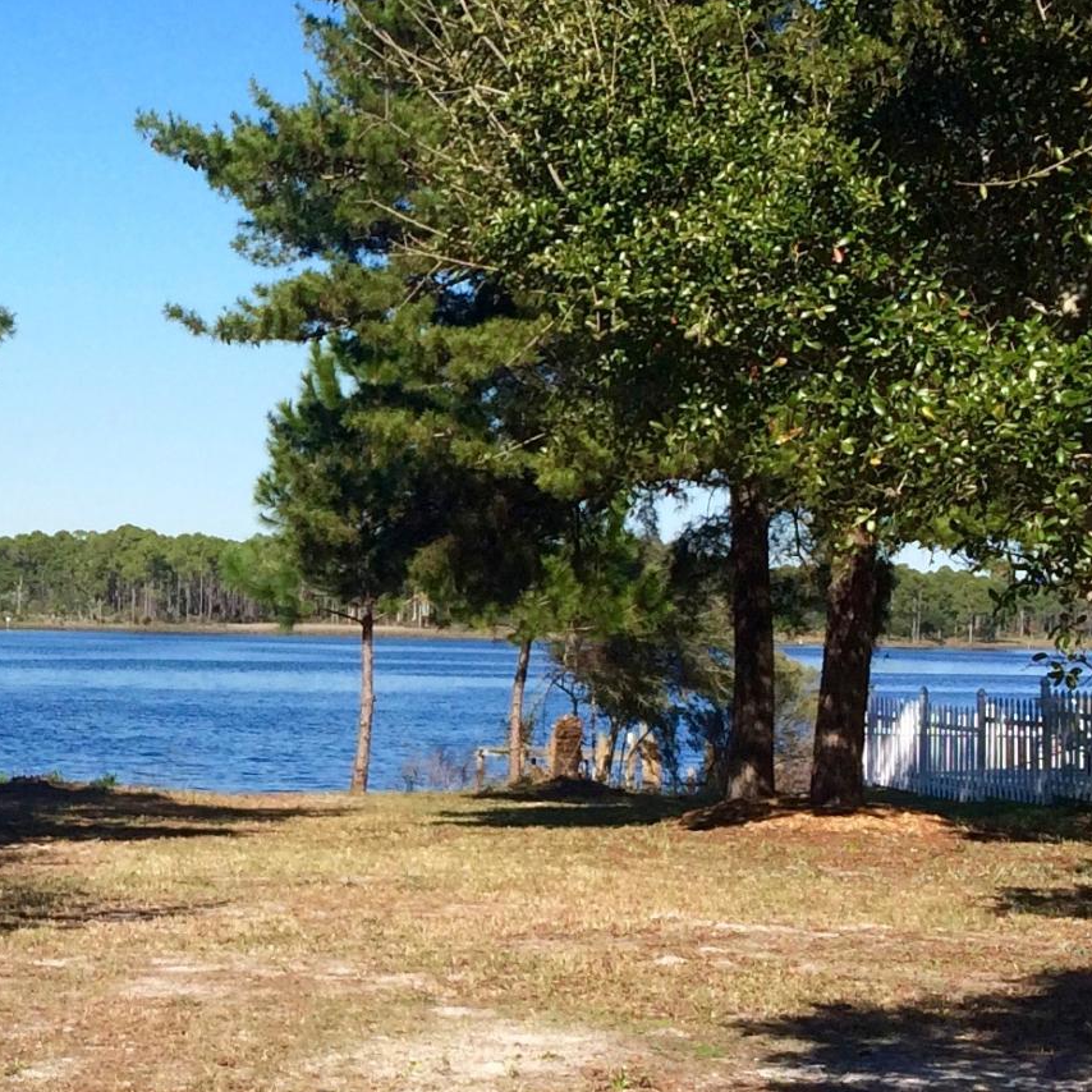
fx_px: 3212
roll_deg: -0.9
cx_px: -74
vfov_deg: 19.3
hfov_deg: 18.6
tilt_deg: -0.4
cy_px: 556
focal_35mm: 90
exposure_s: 1/1866
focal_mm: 4.15
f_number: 2.2
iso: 32
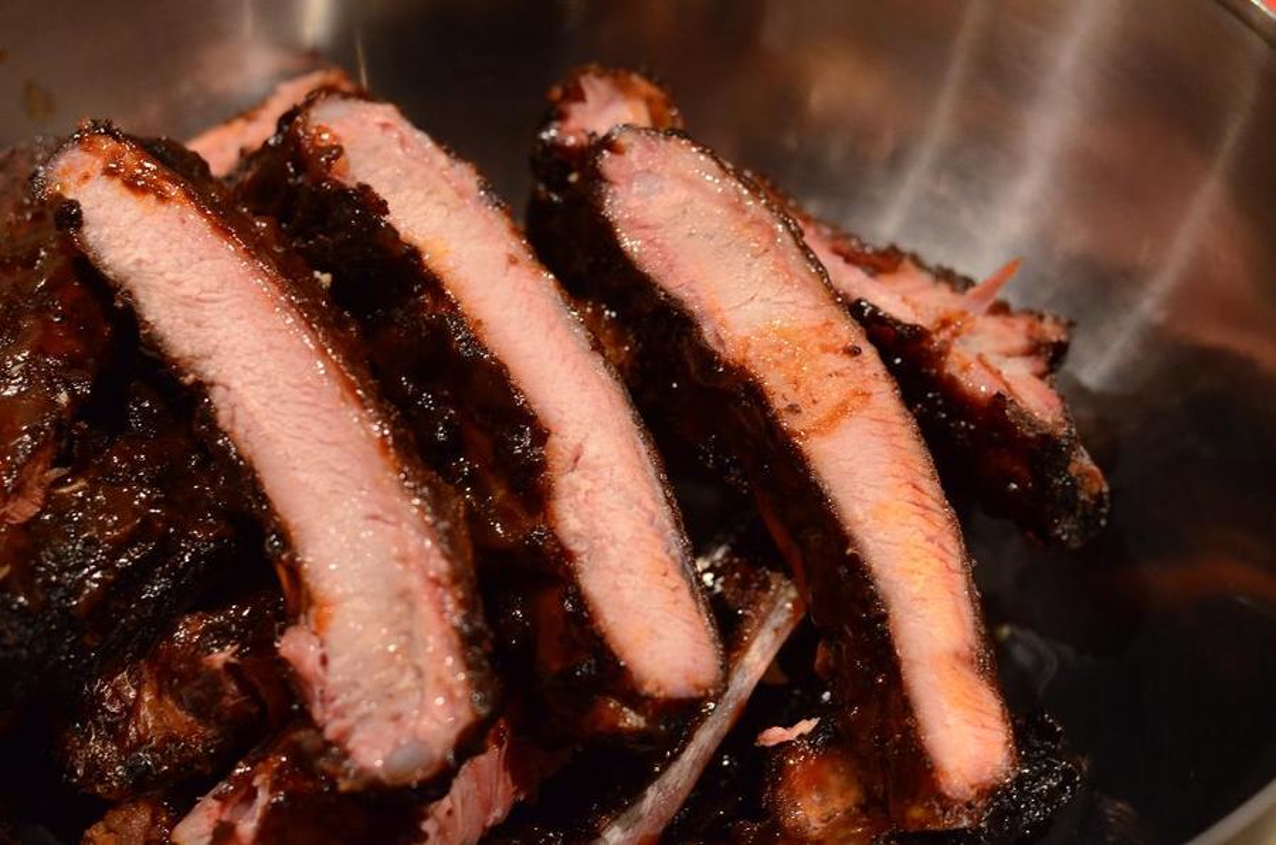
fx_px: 2653
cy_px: 422
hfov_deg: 27.0
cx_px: 638
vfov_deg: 18.1
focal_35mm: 75
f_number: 4
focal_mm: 50
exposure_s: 1/50
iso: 2000
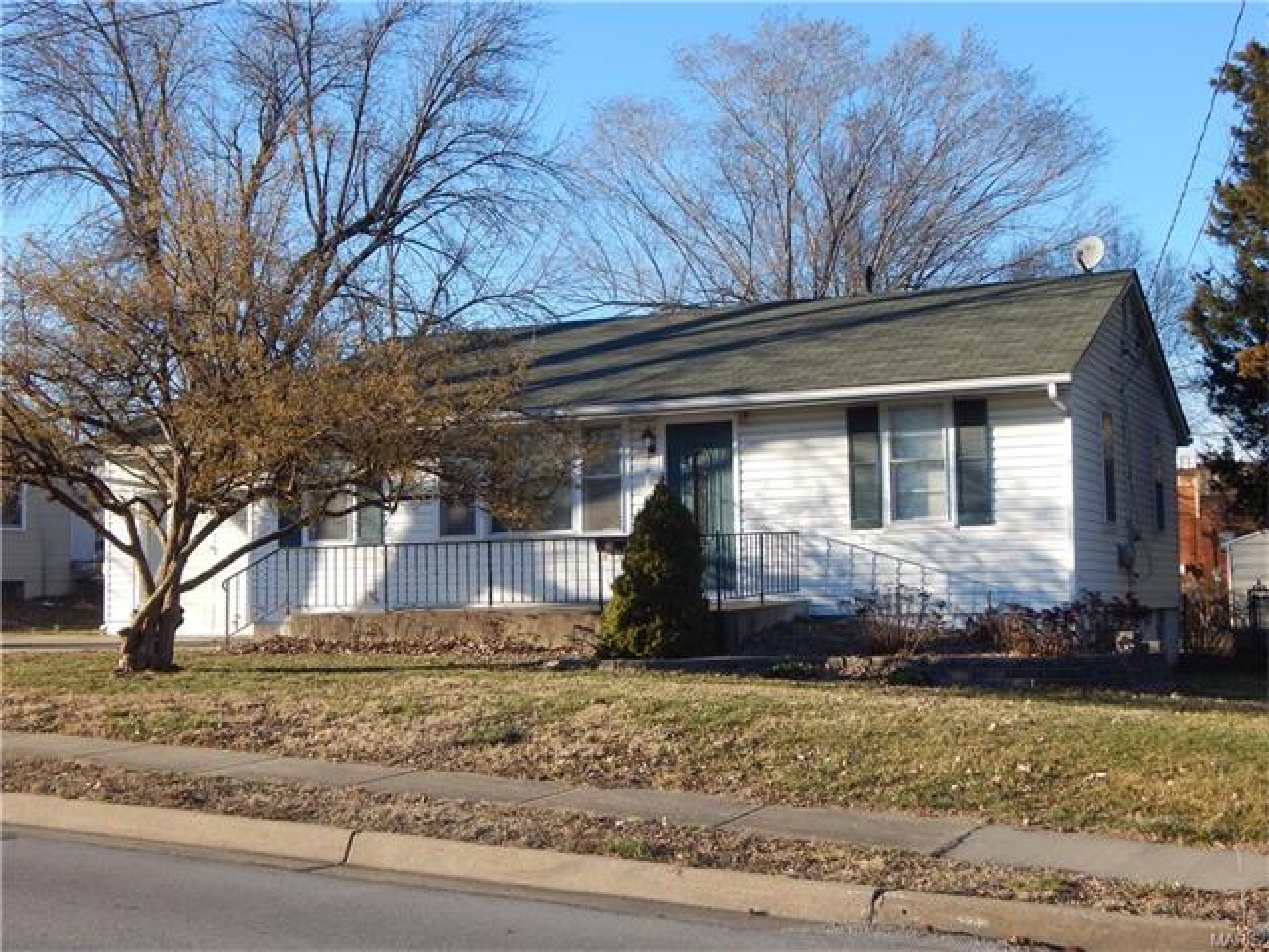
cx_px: 634
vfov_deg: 30.3
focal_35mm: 48
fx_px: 1760
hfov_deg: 39.7
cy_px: 476
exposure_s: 1/640
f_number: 3.7
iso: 125
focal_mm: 8.6
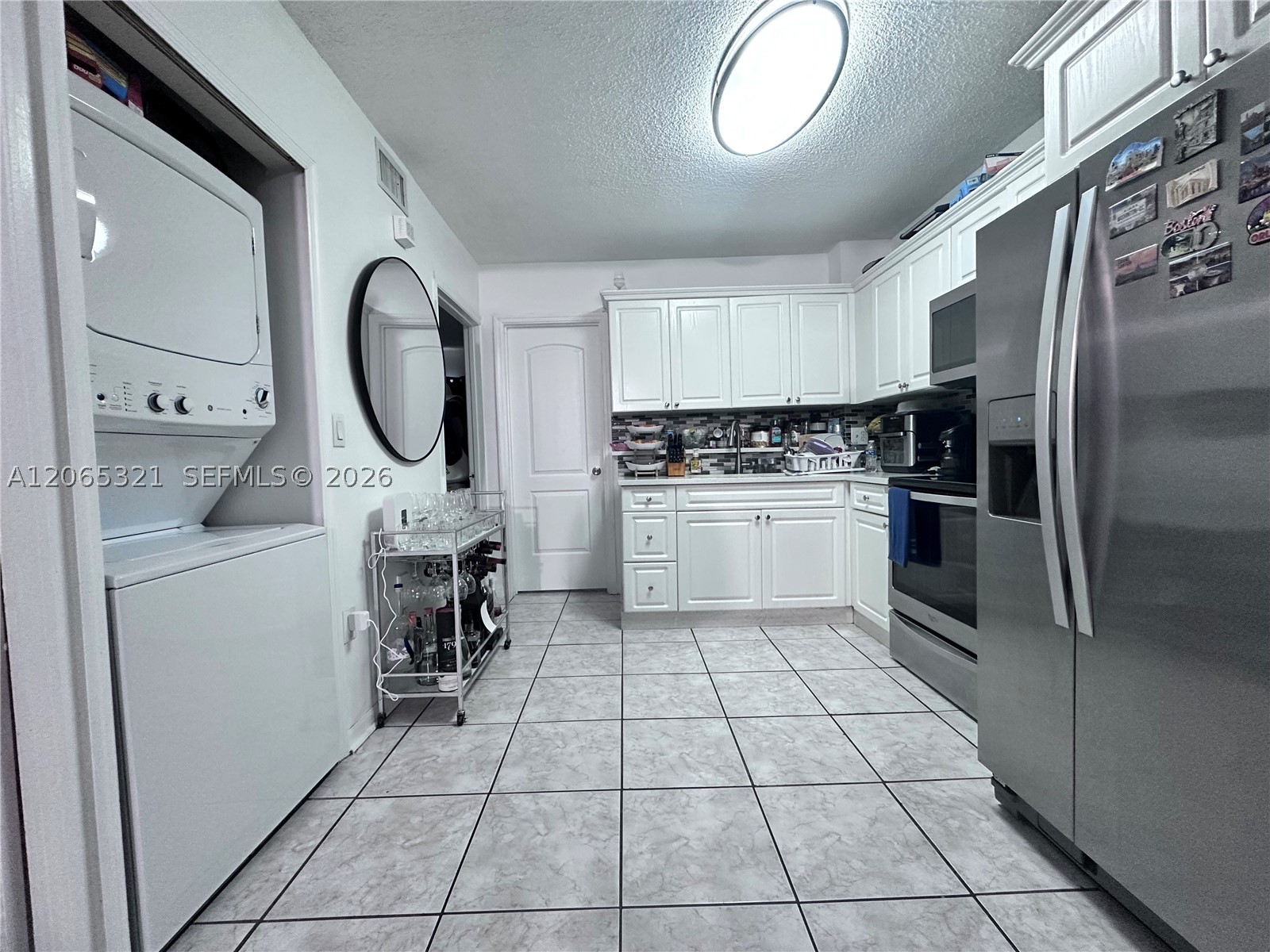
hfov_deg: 102.1
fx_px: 514
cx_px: 635
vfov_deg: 85.7
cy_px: 476
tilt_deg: -1.6
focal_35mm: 14
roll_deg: +1.8
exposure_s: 1/60
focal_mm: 2.22
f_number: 2.2
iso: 500
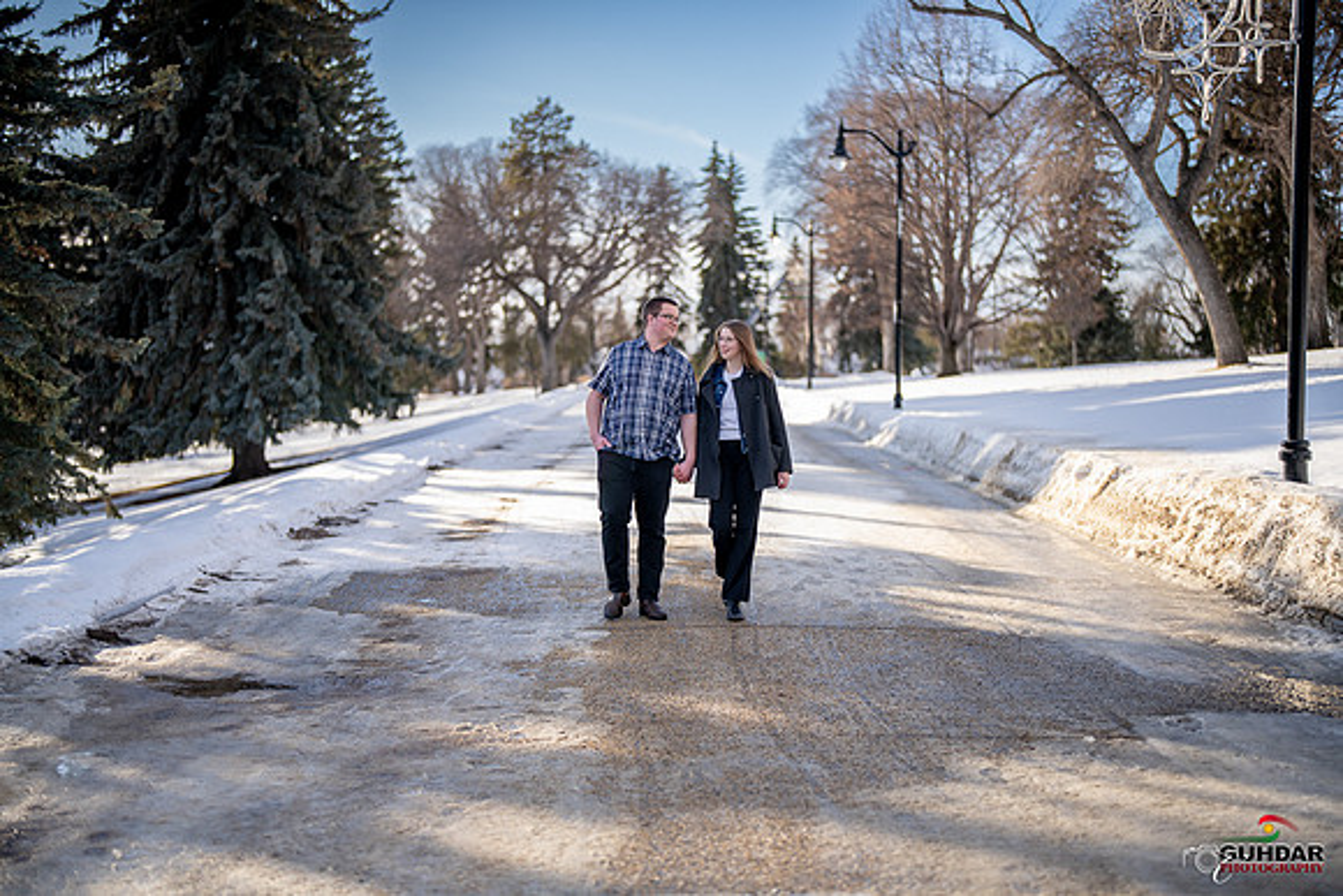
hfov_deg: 39.6
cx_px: 672
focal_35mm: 50
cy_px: 448
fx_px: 1866
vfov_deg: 27.0
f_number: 1.2
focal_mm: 50
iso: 200
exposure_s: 1/6400
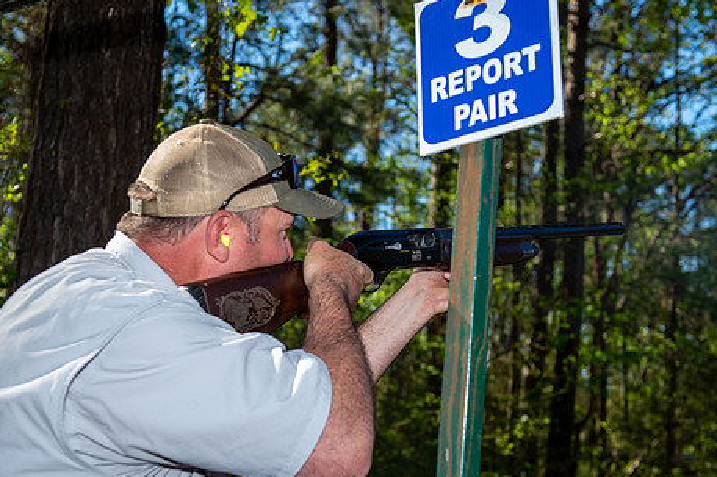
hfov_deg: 35.1
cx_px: 377
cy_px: 286
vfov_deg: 23.7
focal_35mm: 57
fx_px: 1135
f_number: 5
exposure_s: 1/250
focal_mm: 45
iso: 50
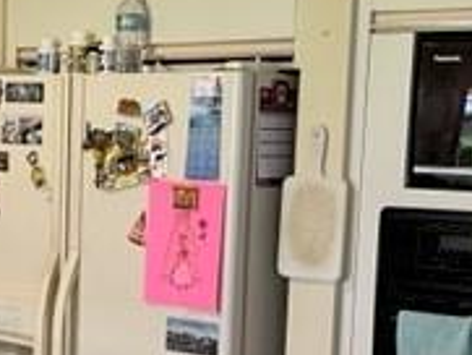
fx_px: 1255
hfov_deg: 21.1
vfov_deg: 15.8
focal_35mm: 92
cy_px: 337
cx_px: 125
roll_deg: -1.0
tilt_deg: -8.0
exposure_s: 1/60
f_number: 1.6
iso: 100
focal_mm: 5.1
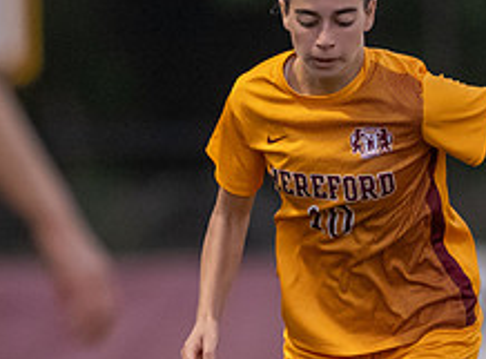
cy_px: 451
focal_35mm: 1345
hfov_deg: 1.5
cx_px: 258
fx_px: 18780
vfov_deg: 1.1
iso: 4000
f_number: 2.8
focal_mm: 300
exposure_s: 1/1000
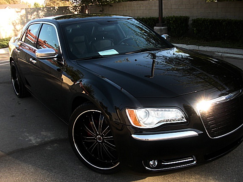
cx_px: 129
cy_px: 96
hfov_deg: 46.8
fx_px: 281
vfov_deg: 35.9
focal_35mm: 40
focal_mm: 6.3
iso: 50
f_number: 2.8
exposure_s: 1/160
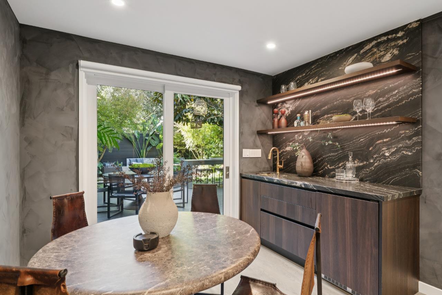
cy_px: 157
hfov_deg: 83.7
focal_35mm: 20
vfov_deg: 61.9
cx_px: 243
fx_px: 246
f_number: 8
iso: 640
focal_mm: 17
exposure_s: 1/4
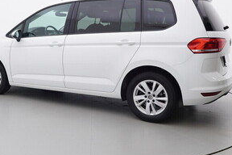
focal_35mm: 43
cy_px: 67
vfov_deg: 31.2
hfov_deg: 45.2
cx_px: 91
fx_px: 277
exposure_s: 1/80
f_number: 5
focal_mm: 15
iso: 200
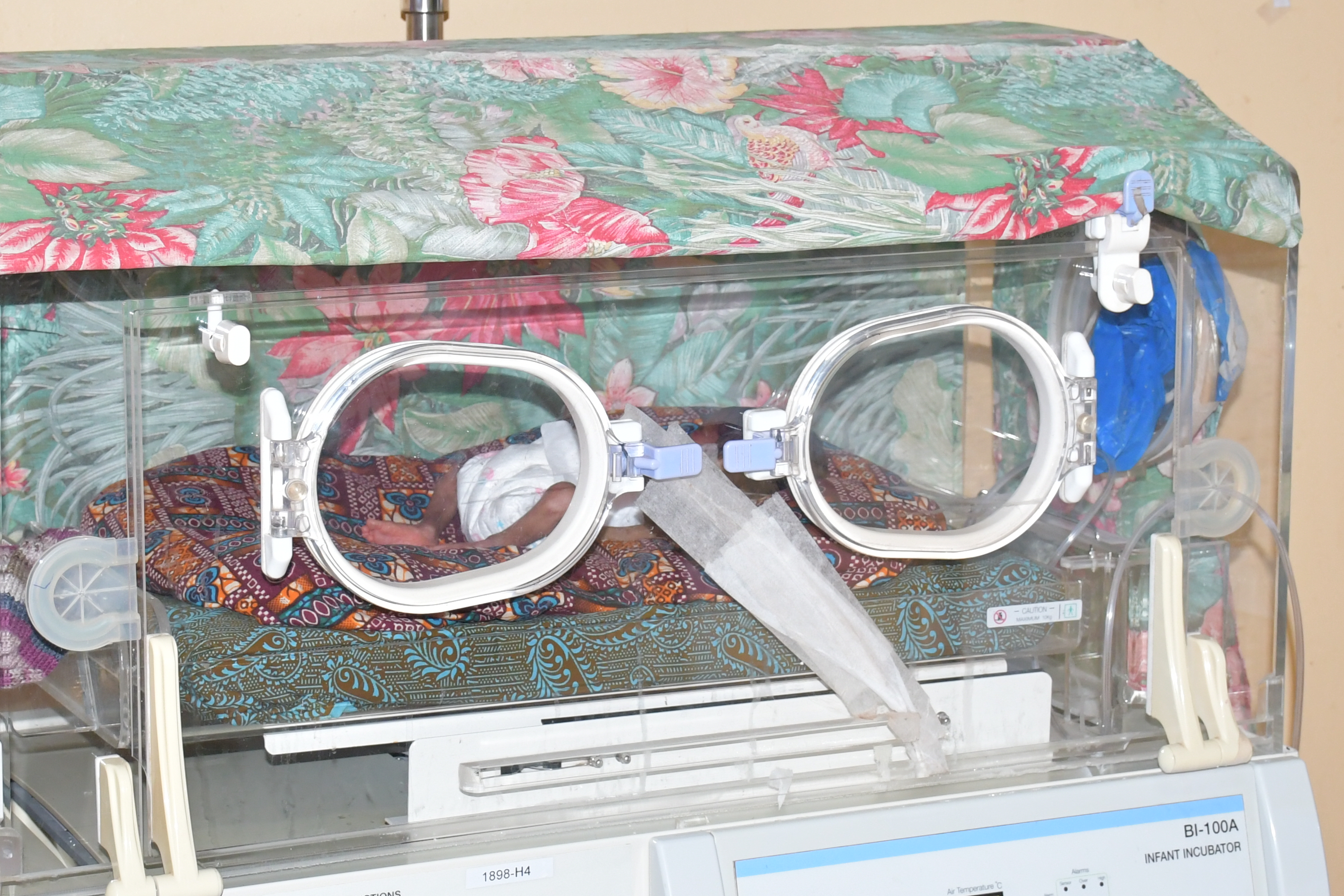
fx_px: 3547
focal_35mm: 95
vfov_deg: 14.4
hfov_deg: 21.4
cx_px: 578
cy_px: 354
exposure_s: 1/60
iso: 1000
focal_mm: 34
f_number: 5
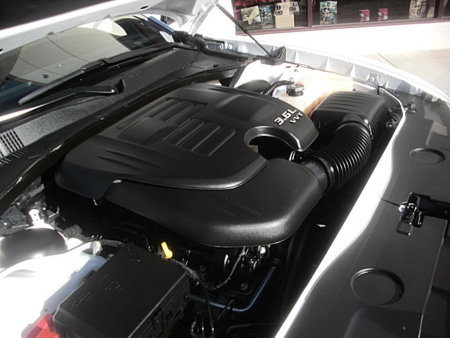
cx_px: 225
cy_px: 169
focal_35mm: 36
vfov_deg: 39.7
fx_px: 468
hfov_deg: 51.4
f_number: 2.8
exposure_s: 1/500
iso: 50
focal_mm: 6.3
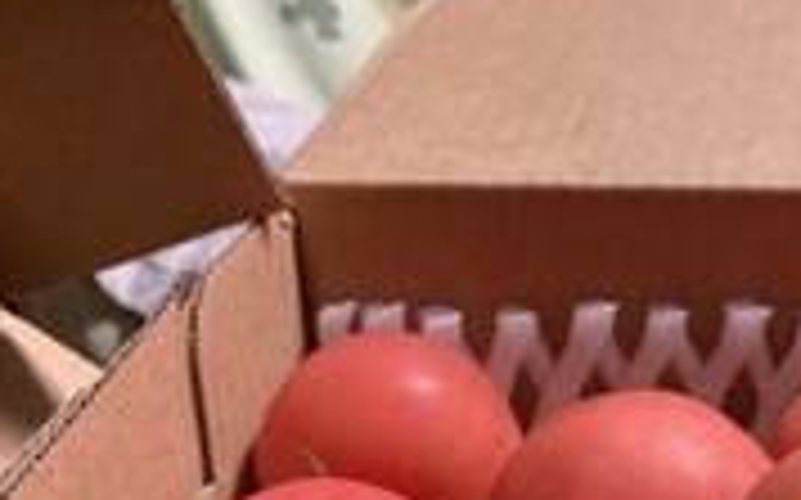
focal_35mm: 80
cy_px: 473
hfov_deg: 23.6
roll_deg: -0.4
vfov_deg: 16.0
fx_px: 1745
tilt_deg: -27.6
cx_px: 958
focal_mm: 3.99
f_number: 1.8
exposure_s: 1/50
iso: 200
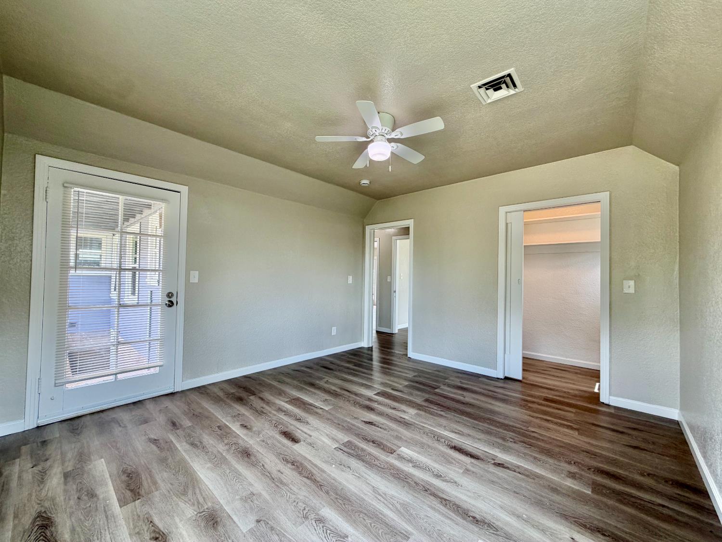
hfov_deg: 102.1
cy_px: 271
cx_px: 361
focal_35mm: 14
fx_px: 292
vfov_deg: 85.7
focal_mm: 2.22
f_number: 2.2
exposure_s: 1/120
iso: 80
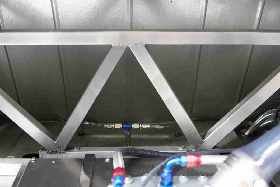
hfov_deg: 43.6
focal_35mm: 45
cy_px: 94
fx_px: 350
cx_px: 140
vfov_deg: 29.9
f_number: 2.2
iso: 1600
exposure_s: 1/160
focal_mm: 30
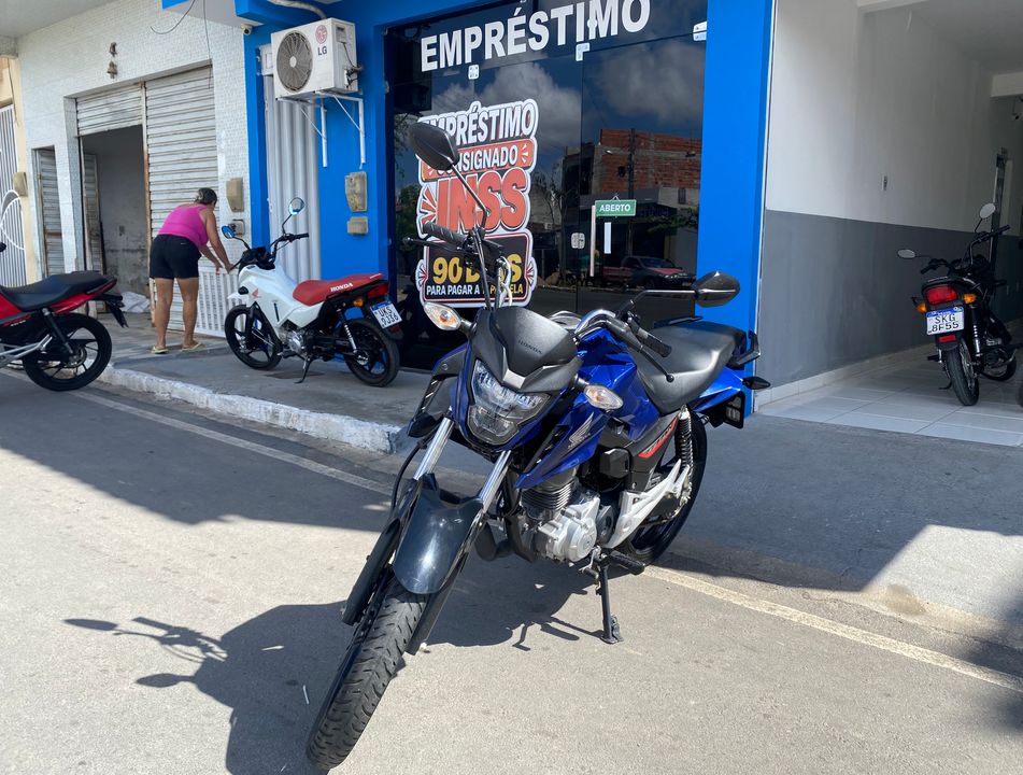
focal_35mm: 26
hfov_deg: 67.1
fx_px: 771
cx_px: 512
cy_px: 388
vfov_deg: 53.3
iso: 32
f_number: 1.8
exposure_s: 1/1193
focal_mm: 4.25
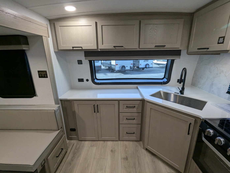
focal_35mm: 16
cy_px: 86
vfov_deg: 78.2
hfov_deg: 94.4
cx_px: 115
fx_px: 106
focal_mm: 2.35
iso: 208
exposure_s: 1/126
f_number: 2.2
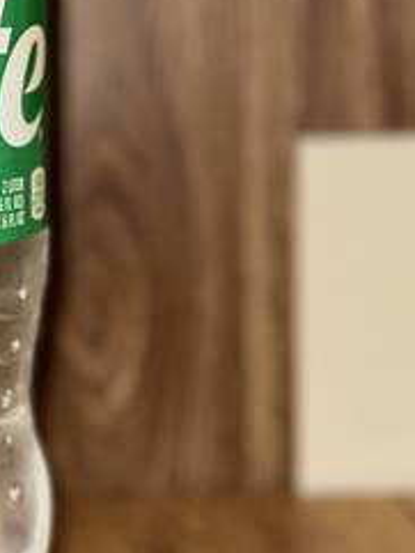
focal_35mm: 73
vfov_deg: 26.1
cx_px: -124
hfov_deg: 18.7
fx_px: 1166
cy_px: 91
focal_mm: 6.86
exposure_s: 1/37
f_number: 1.78
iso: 50
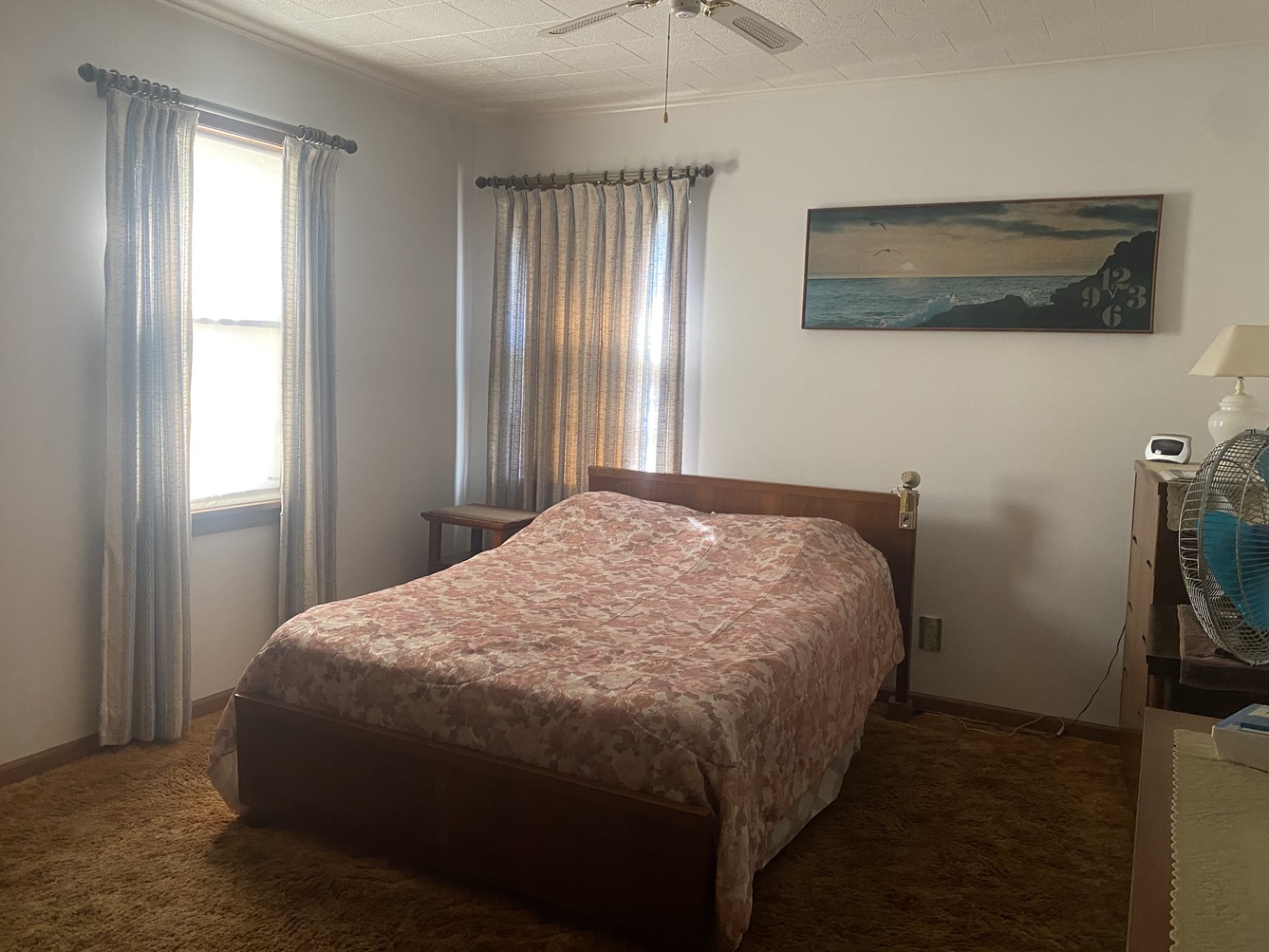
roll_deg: -1.7
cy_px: 457
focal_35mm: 28
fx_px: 1027
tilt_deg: -5.8
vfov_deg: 49.7
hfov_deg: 63.4
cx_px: 597
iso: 320
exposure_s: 1/60
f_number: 1.8
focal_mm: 4.25
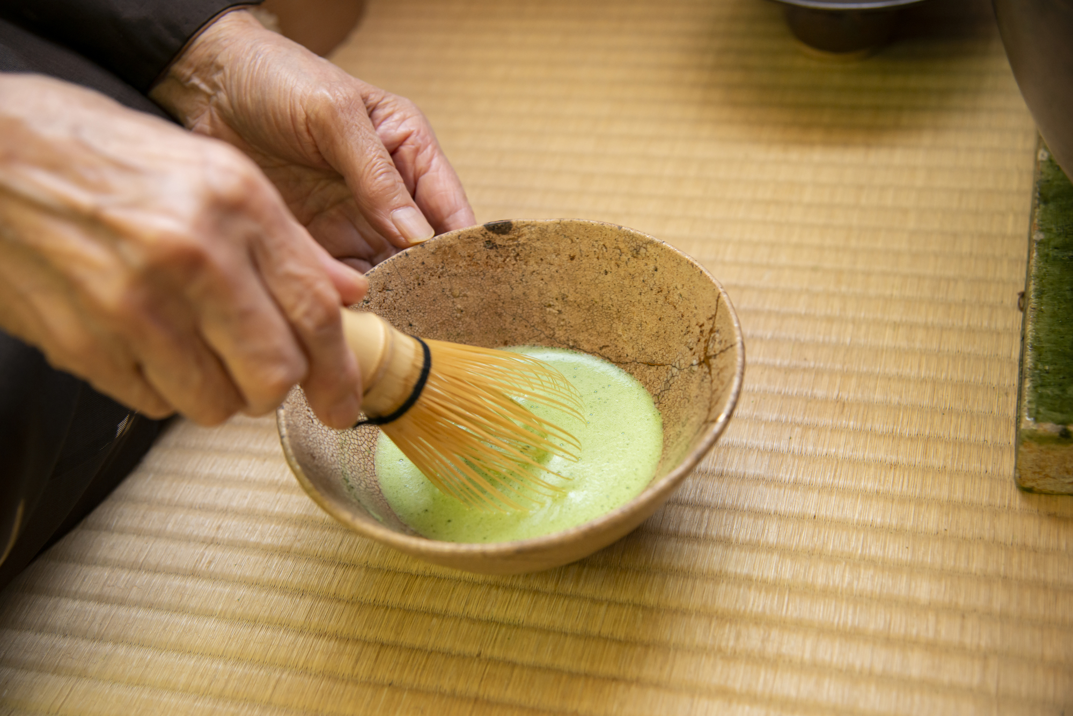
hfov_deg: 39.6
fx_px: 1490
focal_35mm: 50
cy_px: 358
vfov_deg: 27.0
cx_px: 536
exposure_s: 1/60
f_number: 4.5
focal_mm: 50
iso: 800
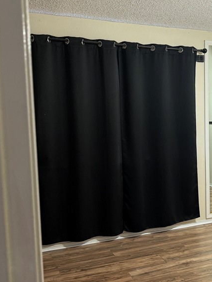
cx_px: 179
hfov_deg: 32.4
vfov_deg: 43.8
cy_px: 146
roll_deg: +0.6
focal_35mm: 43
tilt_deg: -1.2
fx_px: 351
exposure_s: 1/81
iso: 200
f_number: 1.78
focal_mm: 6.76
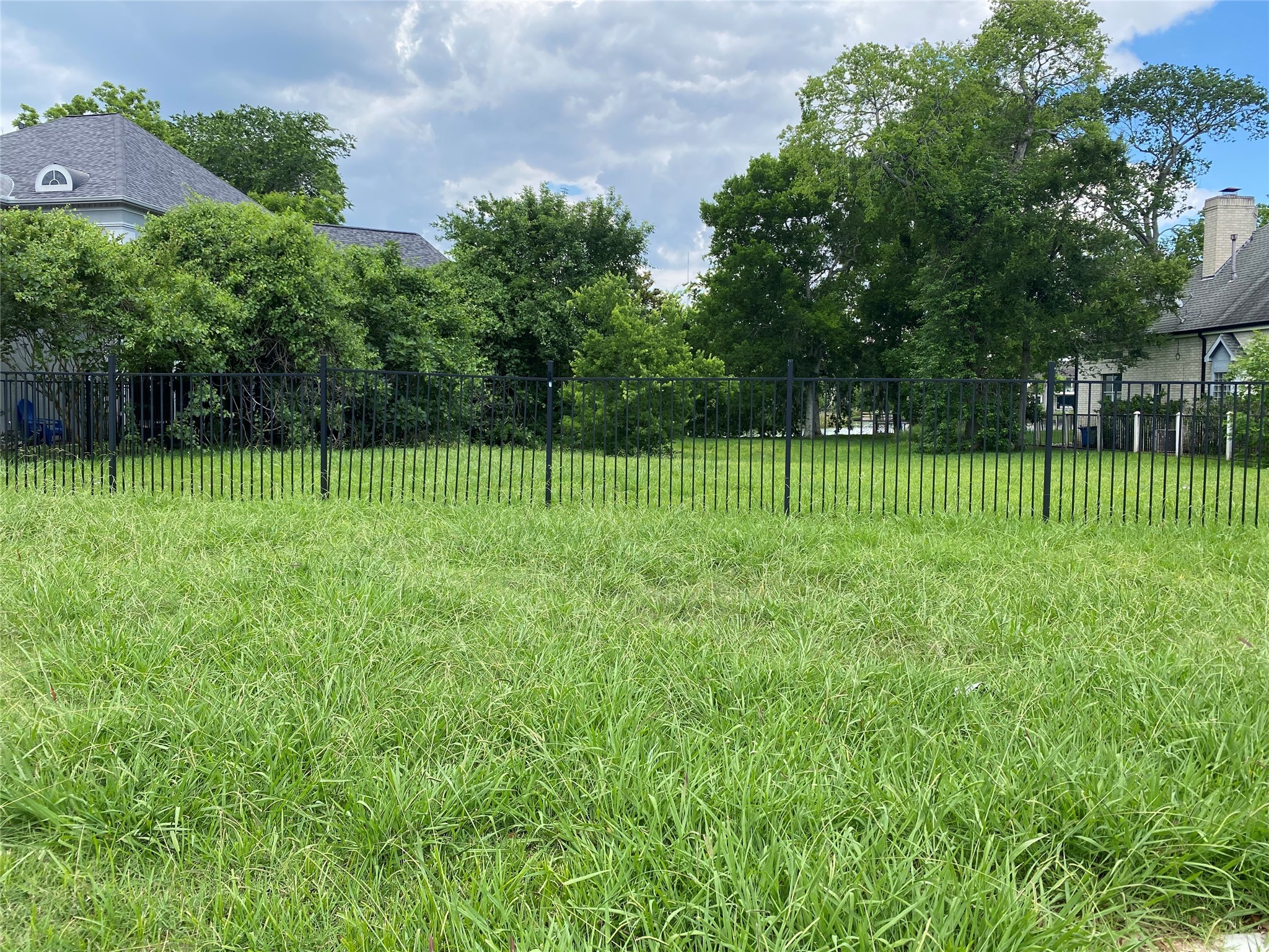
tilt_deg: -4.5
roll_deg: -0.3
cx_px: 634
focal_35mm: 26
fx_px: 953
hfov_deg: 67.3
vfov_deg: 53.1
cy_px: 476
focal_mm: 4.25
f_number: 1.8
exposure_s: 1/934
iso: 32
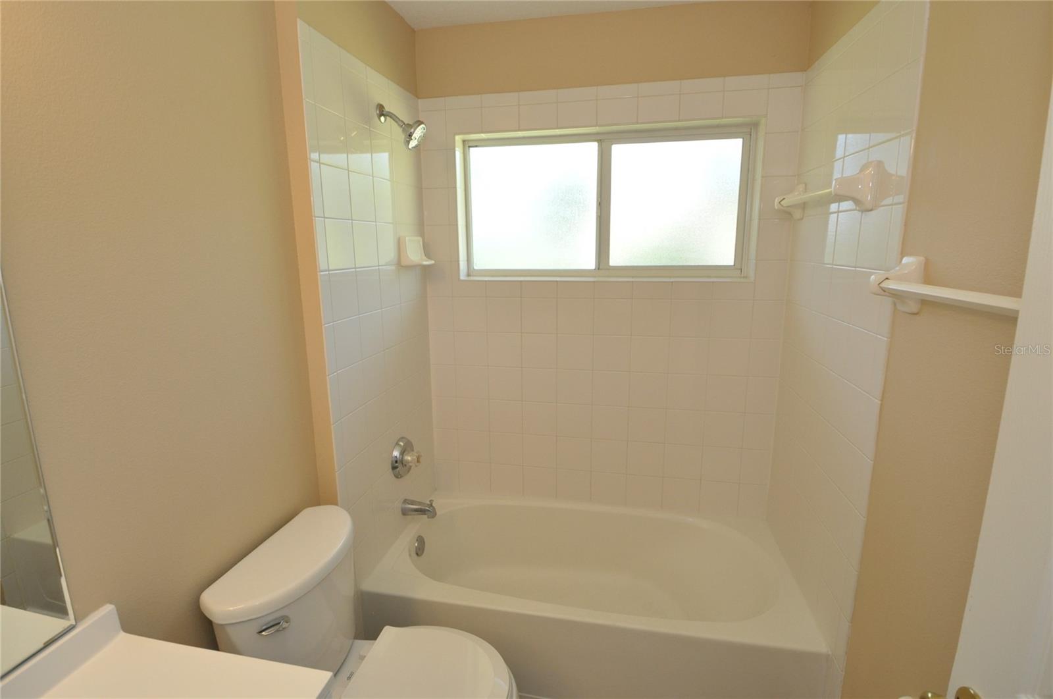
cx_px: 526
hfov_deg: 95.1
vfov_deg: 71.9
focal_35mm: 16
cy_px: 350
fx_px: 482
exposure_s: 1/60
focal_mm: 11
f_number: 5.6
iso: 800
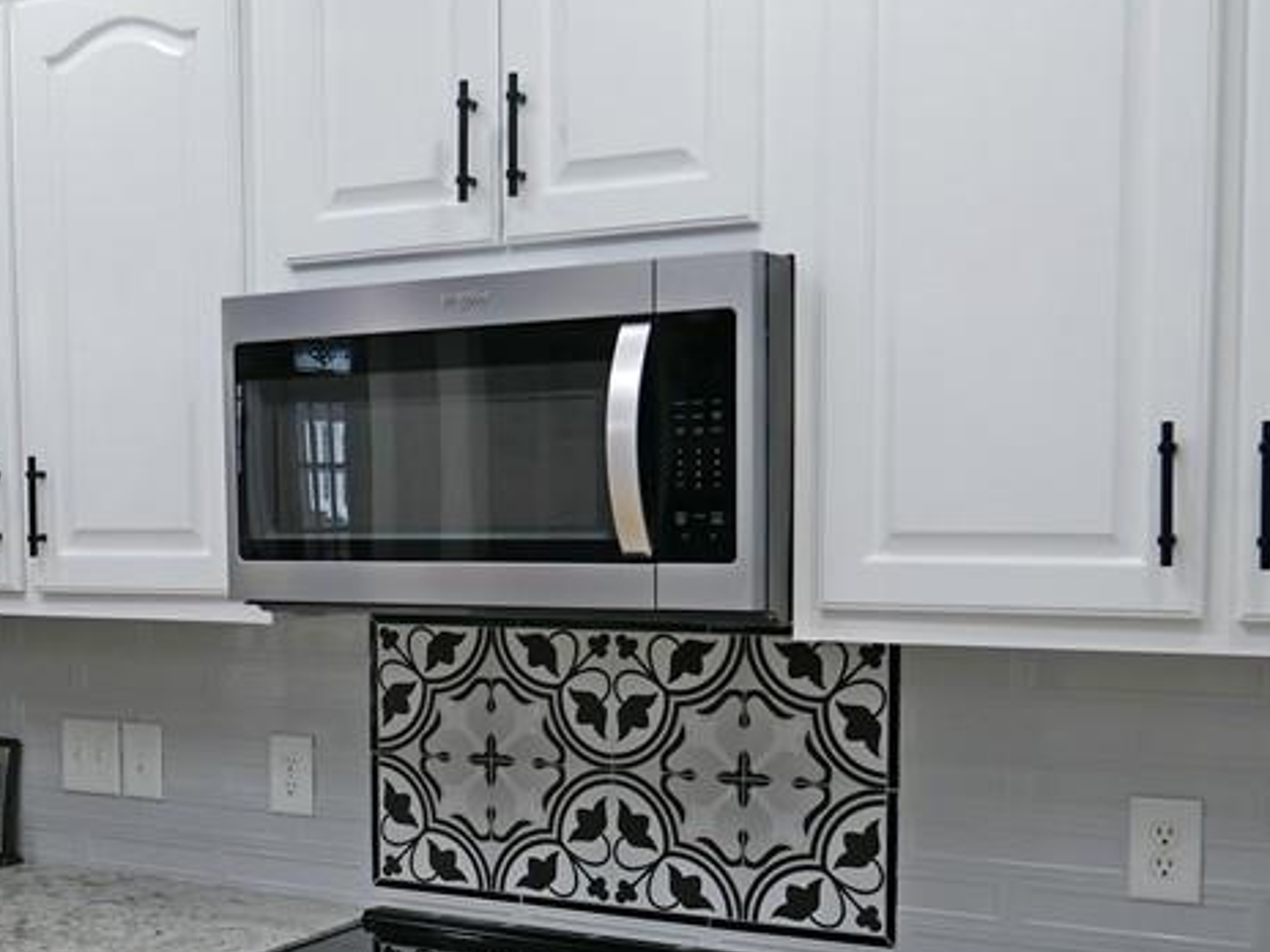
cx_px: 244
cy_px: 687
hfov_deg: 35.0
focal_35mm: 53
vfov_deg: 27.2
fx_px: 1944
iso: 320
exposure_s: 1/60
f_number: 3.5
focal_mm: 12
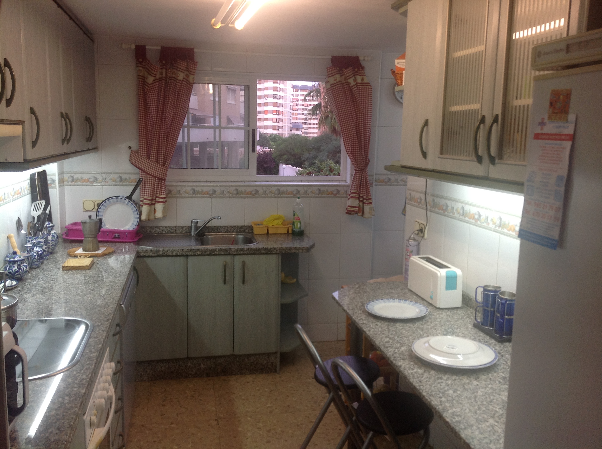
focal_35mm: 35
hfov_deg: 52.7
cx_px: 301
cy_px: 224
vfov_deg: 40.6
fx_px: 608
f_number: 2.4
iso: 80
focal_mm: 4.28
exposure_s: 1/50
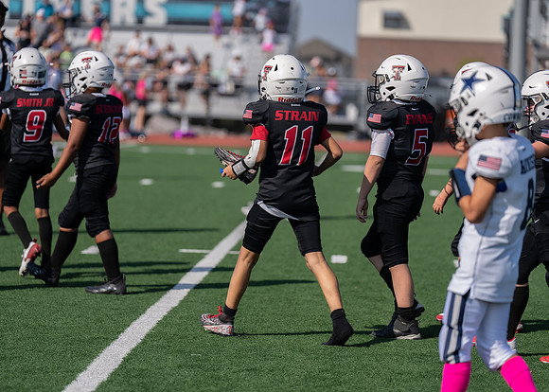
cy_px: 196
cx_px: 274
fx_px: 2352
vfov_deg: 9.5
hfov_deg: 13.3
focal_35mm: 151
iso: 100
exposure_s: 1/2500
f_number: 2.8
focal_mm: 144
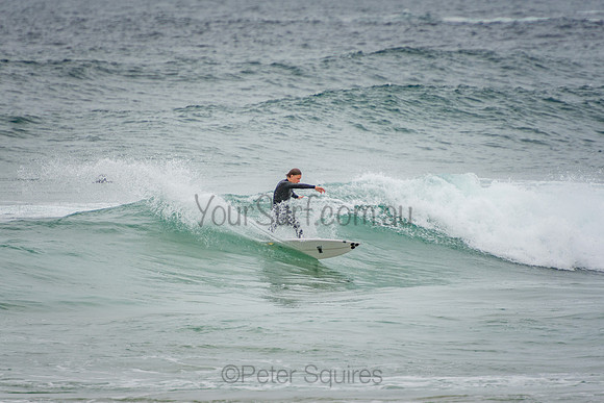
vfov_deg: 2.3
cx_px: 302
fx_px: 10079
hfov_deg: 3.4
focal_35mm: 601
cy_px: 202
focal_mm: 390
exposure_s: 1/1600
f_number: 5.6
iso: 280
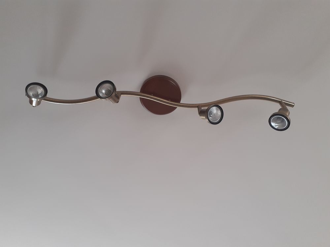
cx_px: 165
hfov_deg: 65.3
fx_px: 257
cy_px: 124
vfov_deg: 51.4
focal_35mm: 27
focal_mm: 3.6
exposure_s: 1/50
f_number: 1.9
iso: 125
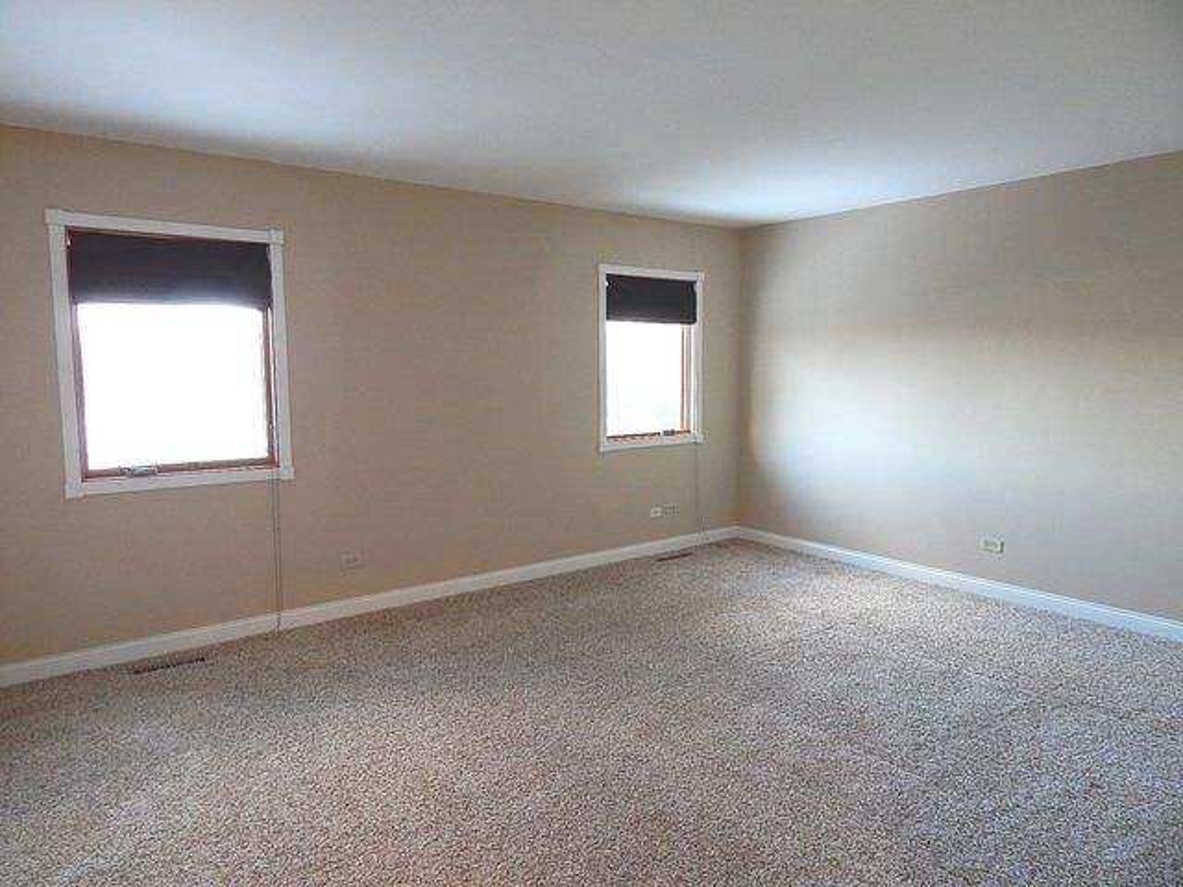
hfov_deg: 73.9
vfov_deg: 58.9
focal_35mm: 23
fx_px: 786
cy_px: 444
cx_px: 592
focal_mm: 4
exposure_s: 1/30
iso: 280
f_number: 3
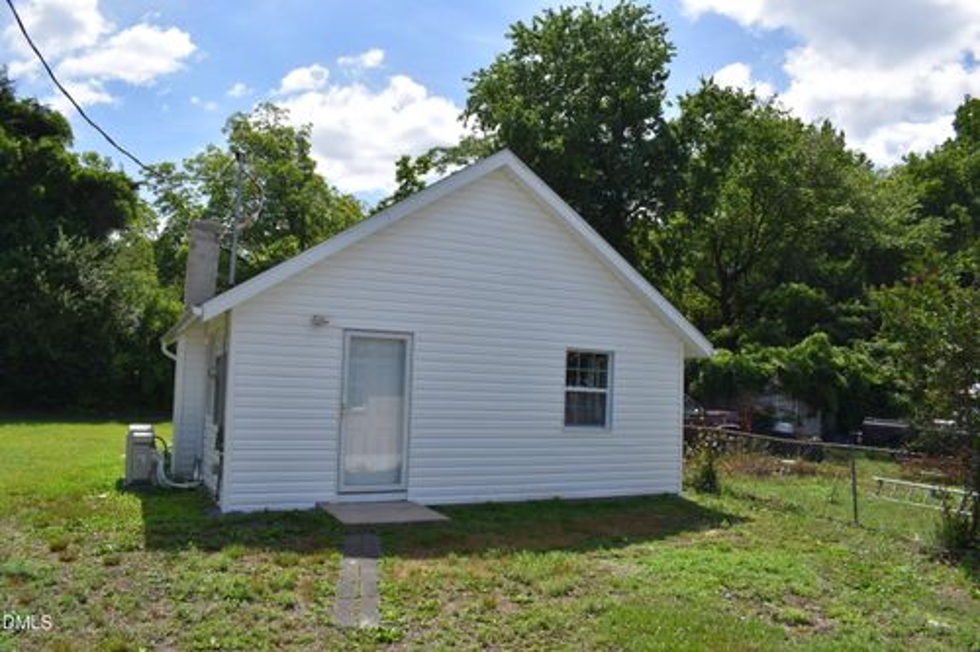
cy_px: 326
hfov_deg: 67.4
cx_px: 490
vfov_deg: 47.9
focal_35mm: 27
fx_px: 735
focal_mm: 18
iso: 200
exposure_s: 1/400
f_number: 10
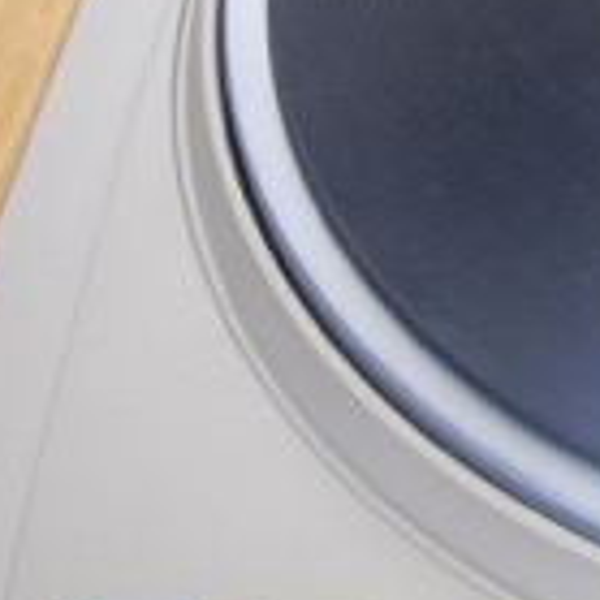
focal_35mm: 168
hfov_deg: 9.3
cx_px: 1420
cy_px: 52
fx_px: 3303
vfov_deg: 10.3
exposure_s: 1/40
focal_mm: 23
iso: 200
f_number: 4.5
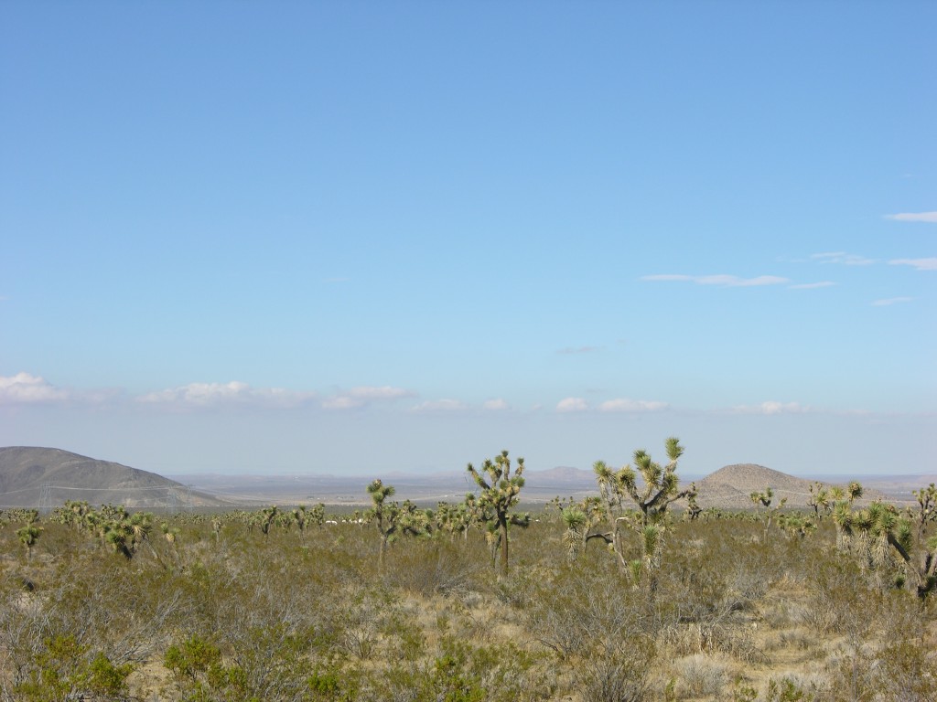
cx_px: 468
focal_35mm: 82
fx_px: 2220
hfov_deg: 23.8
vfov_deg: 18.0
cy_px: 351
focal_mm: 21
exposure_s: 1/371
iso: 50
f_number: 5.5
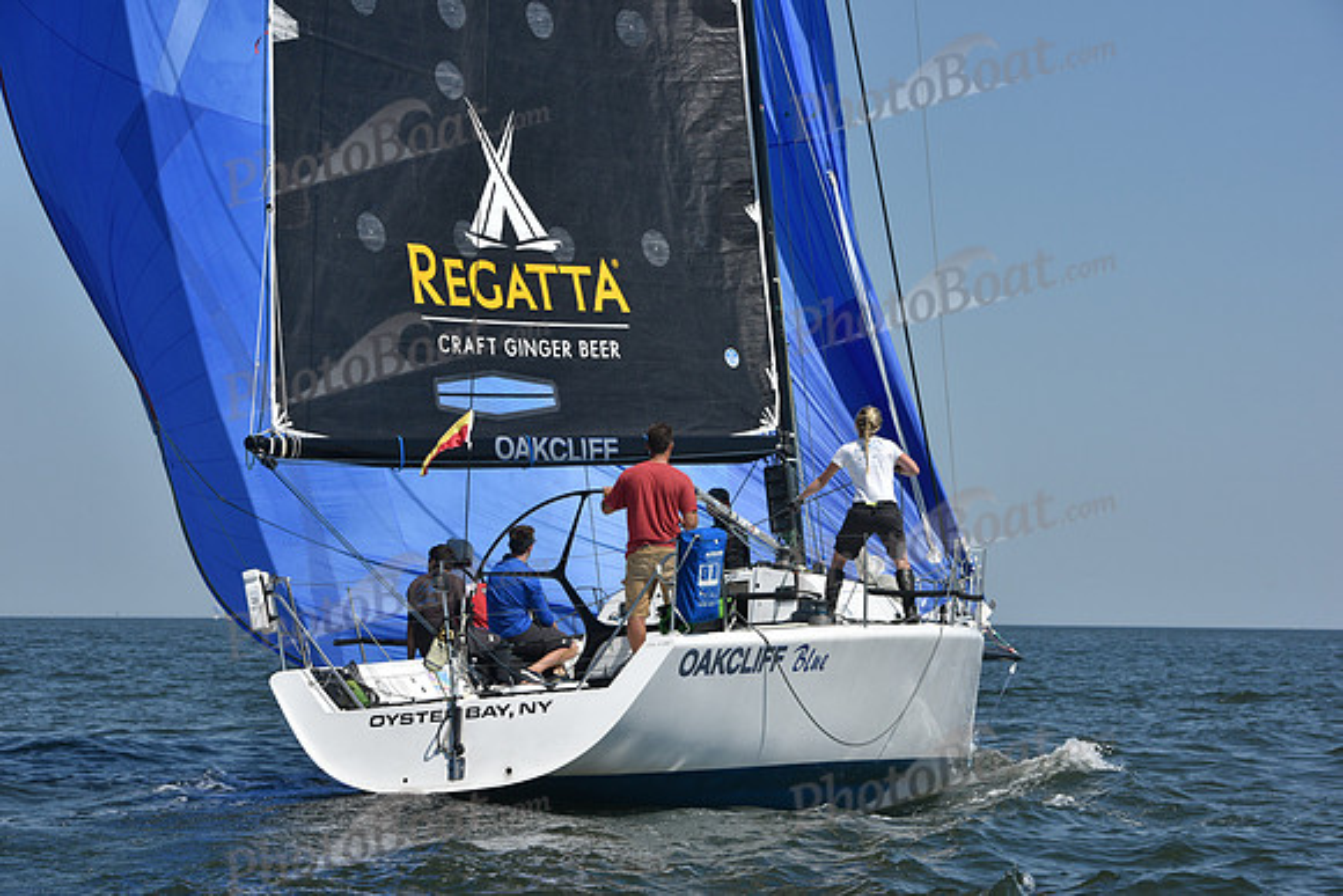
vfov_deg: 12.5
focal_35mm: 110
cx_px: 672
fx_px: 4104
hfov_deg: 18.6
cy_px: 448
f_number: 9
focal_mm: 110
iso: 250
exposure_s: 1/1250
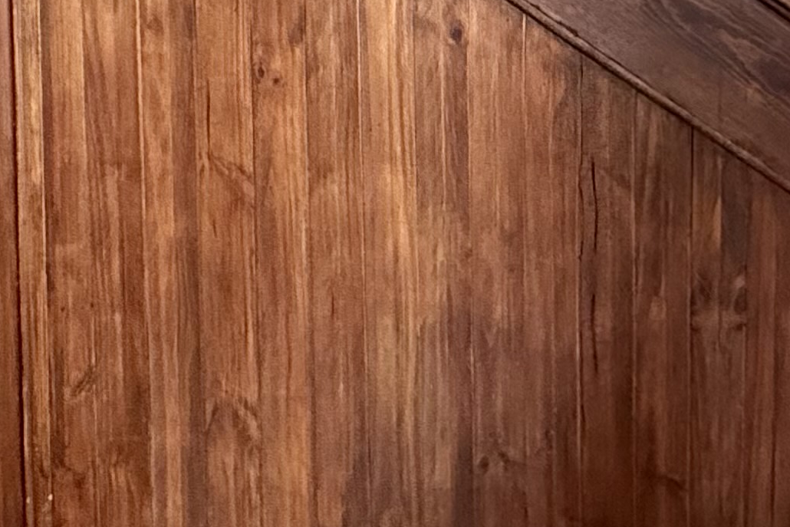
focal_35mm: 57
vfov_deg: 23.2
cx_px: 532
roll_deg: -1.8
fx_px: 1251
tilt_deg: -5.7
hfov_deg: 34.7
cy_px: 60
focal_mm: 2.22
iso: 500
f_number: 2.2
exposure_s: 1/60
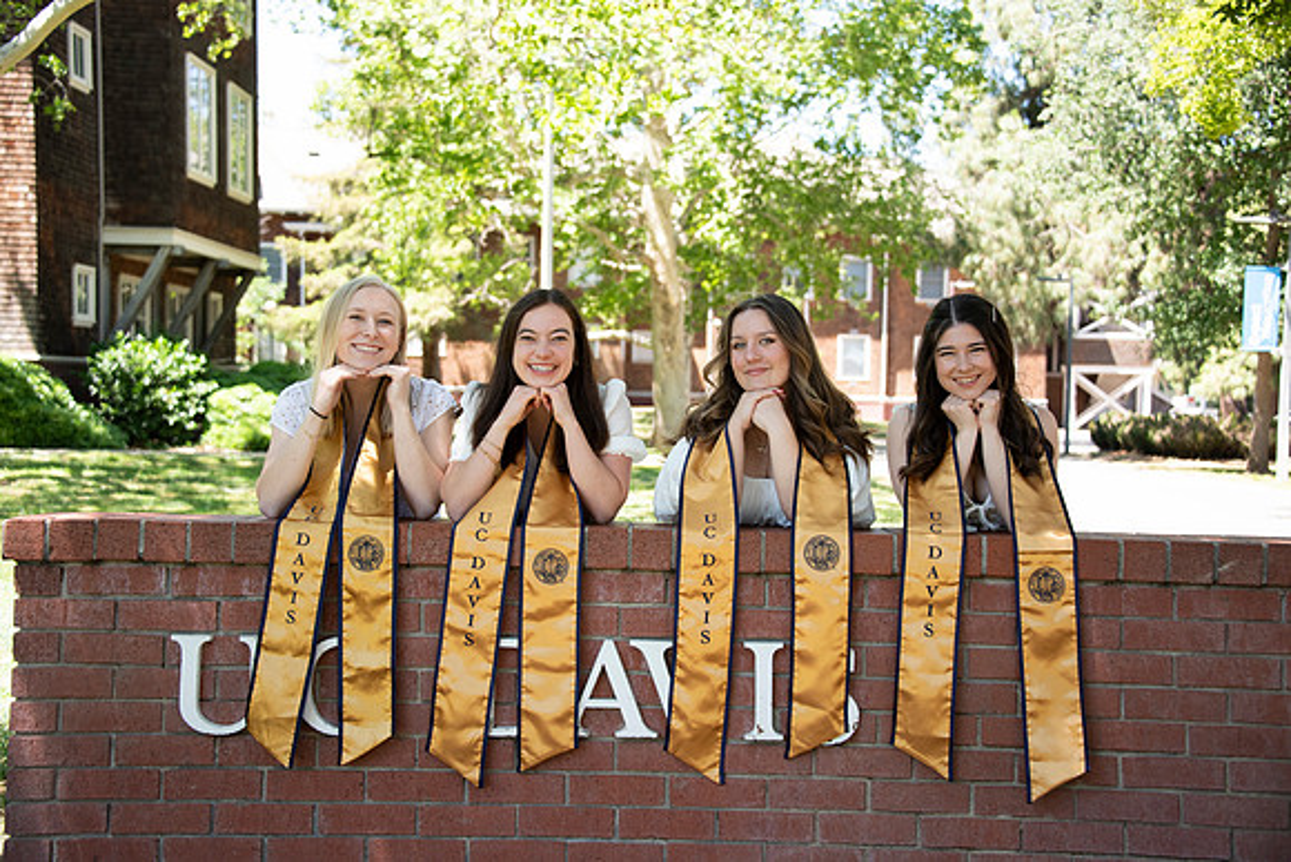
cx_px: 646
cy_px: 431
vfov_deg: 27.0
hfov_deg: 39.6
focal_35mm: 50
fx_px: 1793
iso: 640
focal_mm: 50
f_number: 4.5
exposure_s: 1/500
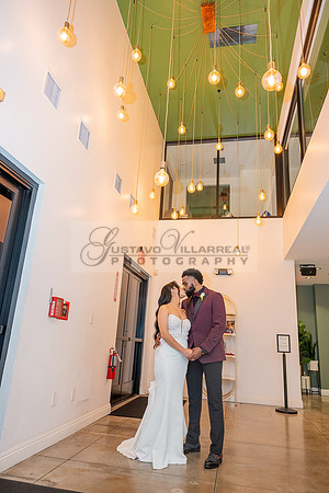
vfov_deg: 73.7
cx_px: 164
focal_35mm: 24
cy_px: 246
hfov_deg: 53.1
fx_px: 329
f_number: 3.5
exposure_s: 1/200
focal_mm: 24
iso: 800
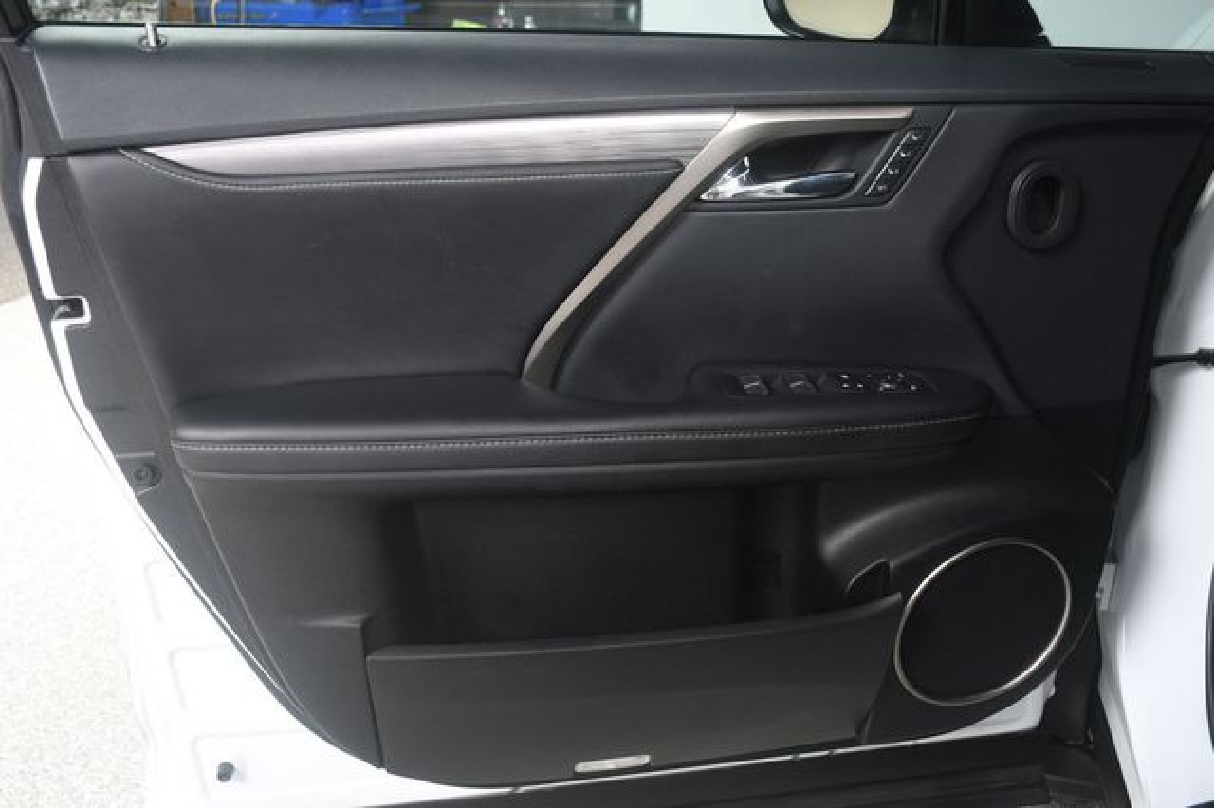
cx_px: 607
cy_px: 404
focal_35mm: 33
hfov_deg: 57.2
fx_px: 1112
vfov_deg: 39.9
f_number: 4.5
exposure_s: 1/160
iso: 100
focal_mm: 22
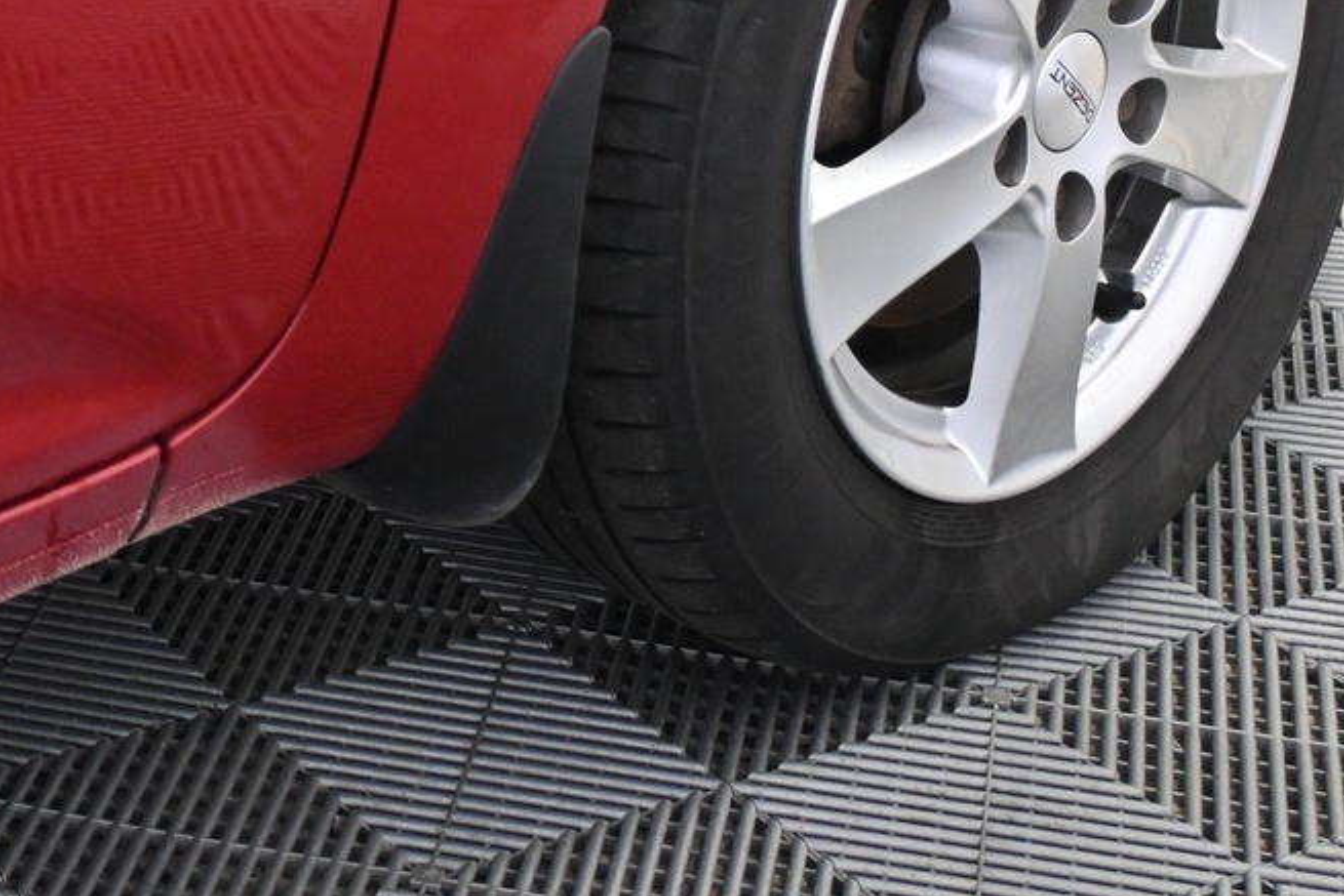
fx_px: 3392
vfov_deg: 14.6
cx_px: 133
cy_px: -160
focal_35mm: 91
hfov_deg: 21.9
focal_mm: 24.5
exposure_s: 1/80
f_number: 4.2
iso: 3200
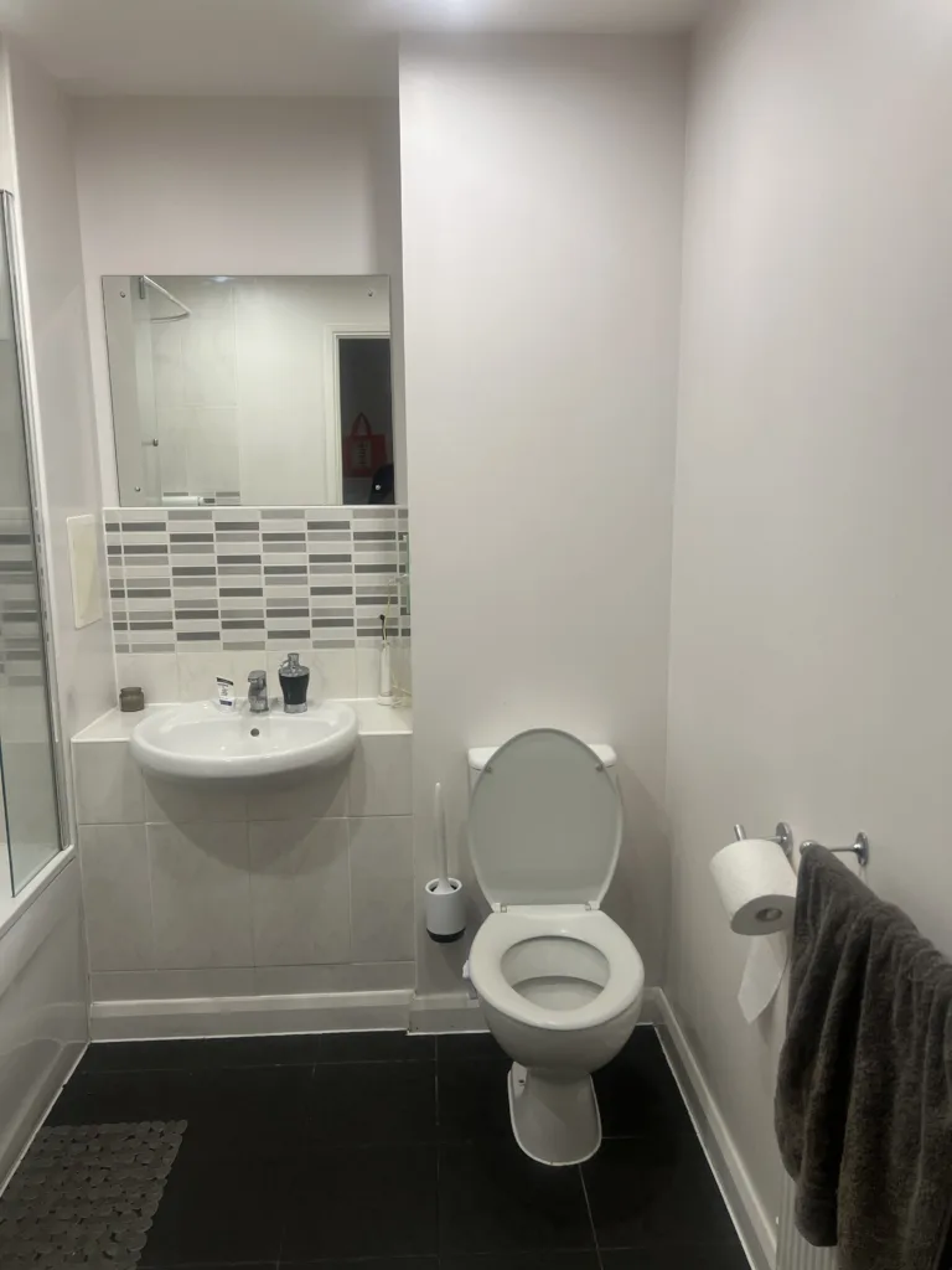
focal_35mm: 26
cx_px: 476
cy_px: 635
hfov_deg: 53.1
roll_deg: +0.8
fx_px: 953
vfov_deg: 67.3
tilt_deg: -11.2
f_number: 1.5
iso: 125
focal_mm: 5.7
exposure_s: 1/100
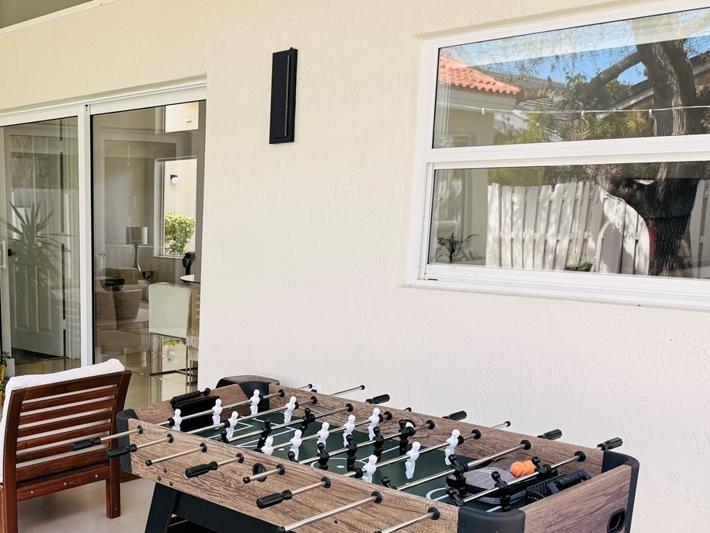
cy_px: 394
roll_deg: -1.2
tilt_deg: -9.1
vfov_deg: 33.7
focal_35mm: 42
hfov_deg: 42.0
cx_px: 106
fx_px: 862
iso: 80
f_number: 1.78
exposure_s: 1/497
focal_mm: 6.76
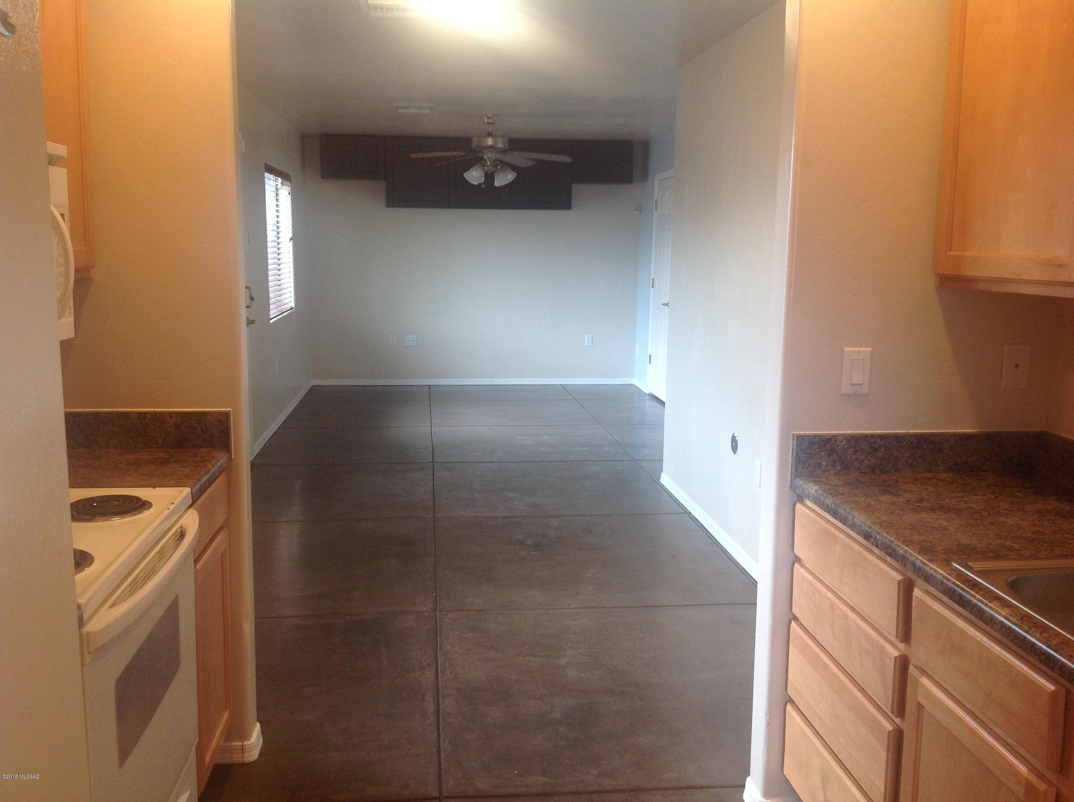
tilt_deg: -9.7
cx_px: 537
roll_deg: -0.5
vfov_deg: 40.6
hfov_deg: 52.7
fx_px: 1084
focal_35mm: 35
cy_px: 401
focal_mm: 4.28
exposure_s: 1/30
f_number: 2.4
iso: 64
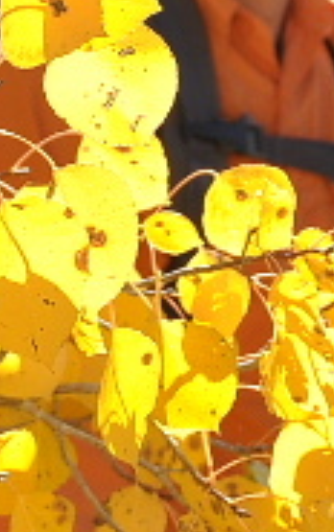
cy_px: 13
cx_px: 89
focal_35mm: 206
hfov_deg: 6.4
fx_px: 2993
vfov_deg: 10.1
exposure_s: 1/500
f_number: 6.3
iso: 200
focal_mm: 32
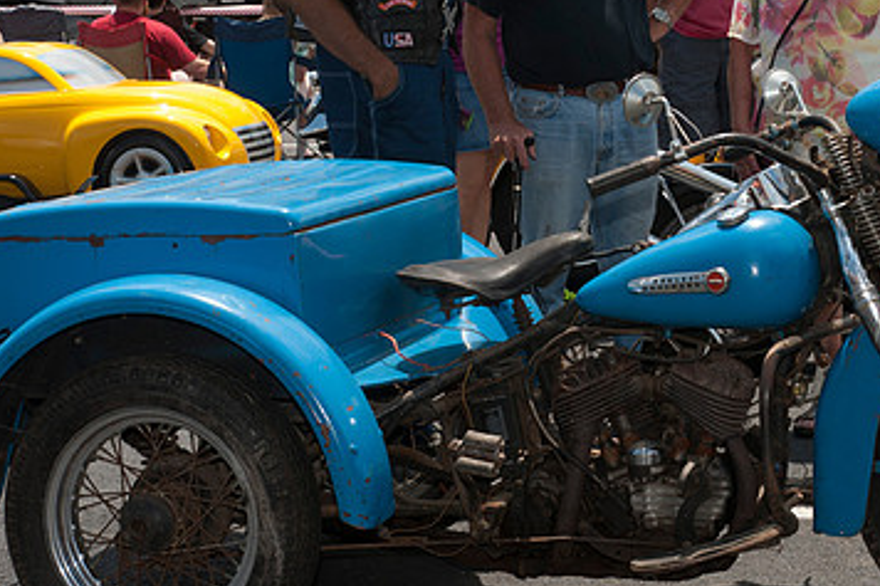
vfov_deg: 13.5
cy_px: 143
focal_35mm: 101
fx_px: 2468
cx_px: 586
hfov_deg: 20.2
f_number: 13
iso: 200
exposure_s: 1/250
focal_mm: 62
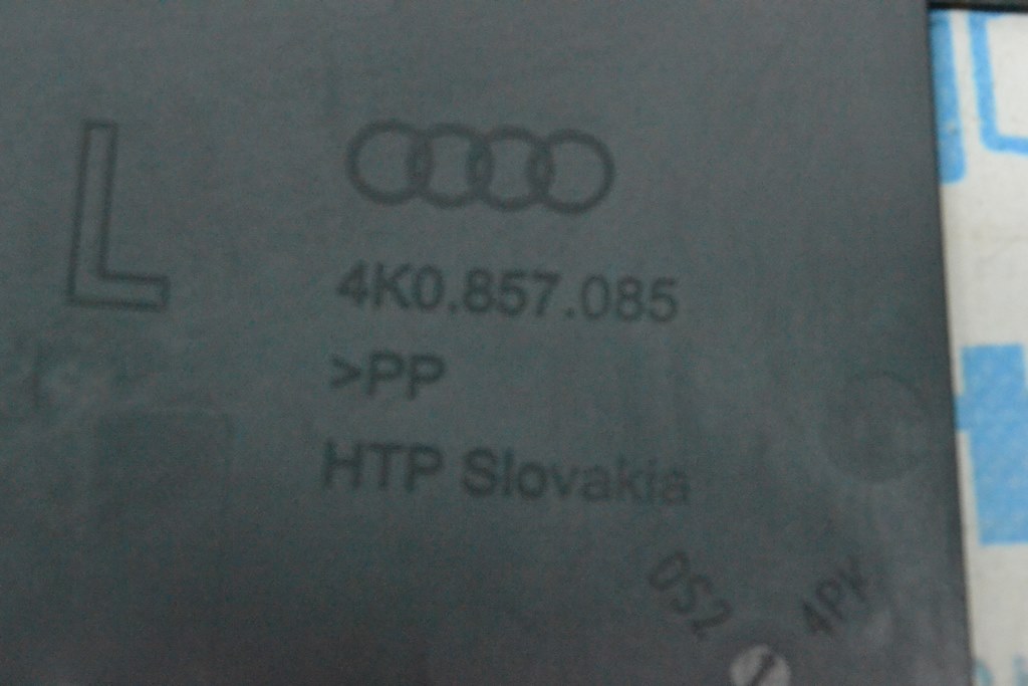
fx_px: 2356
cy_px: 343
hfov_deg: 24.6
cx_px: 514
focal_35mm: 82
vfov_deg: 16.6
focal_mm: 55
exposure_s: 1/125
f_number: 10
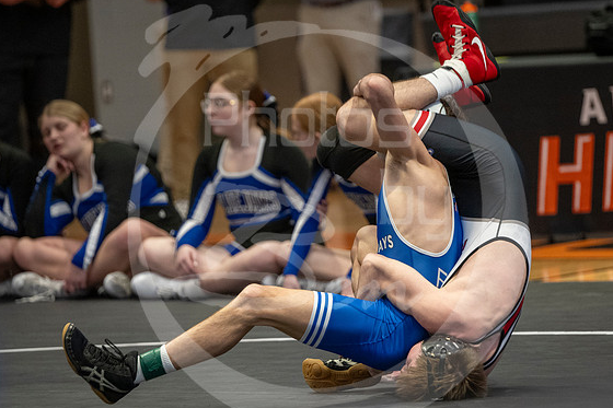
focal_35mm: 321
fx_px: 5464
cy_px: 339
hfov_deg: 6.4
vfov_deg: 4.3
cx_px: 329
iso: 3200
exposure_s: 1/1000
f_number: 2.8
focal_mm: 190
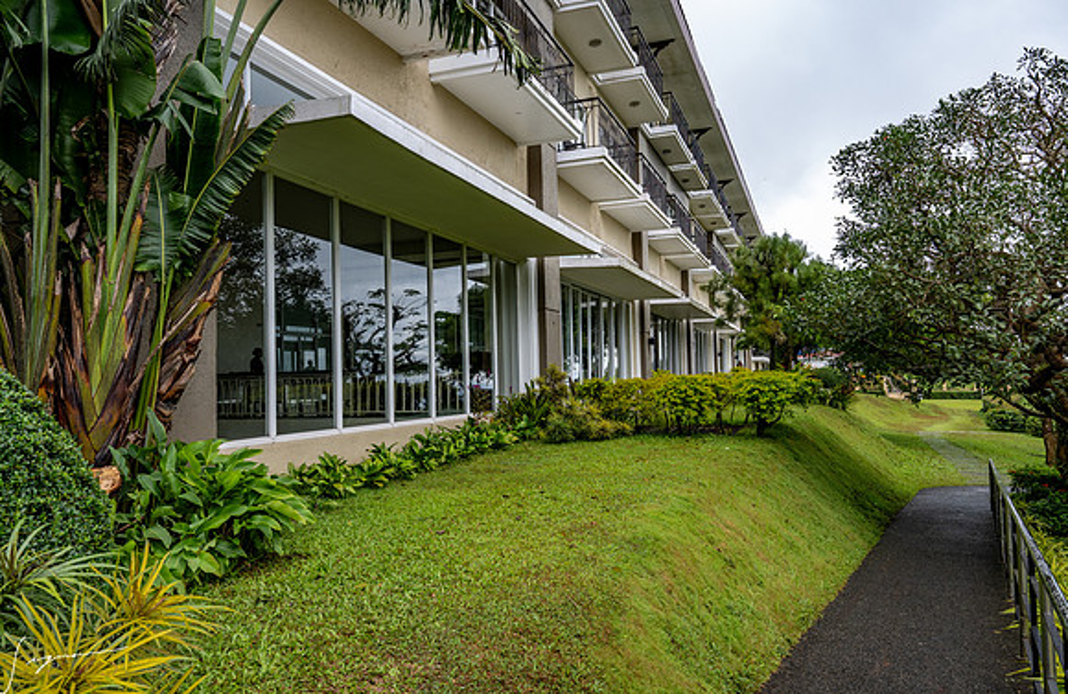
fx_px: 765
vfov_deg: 48.8
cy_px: 348
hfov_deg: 69.8
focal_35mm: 26
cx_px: 522
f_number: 8
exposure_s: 1/200
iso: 280
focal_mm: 24
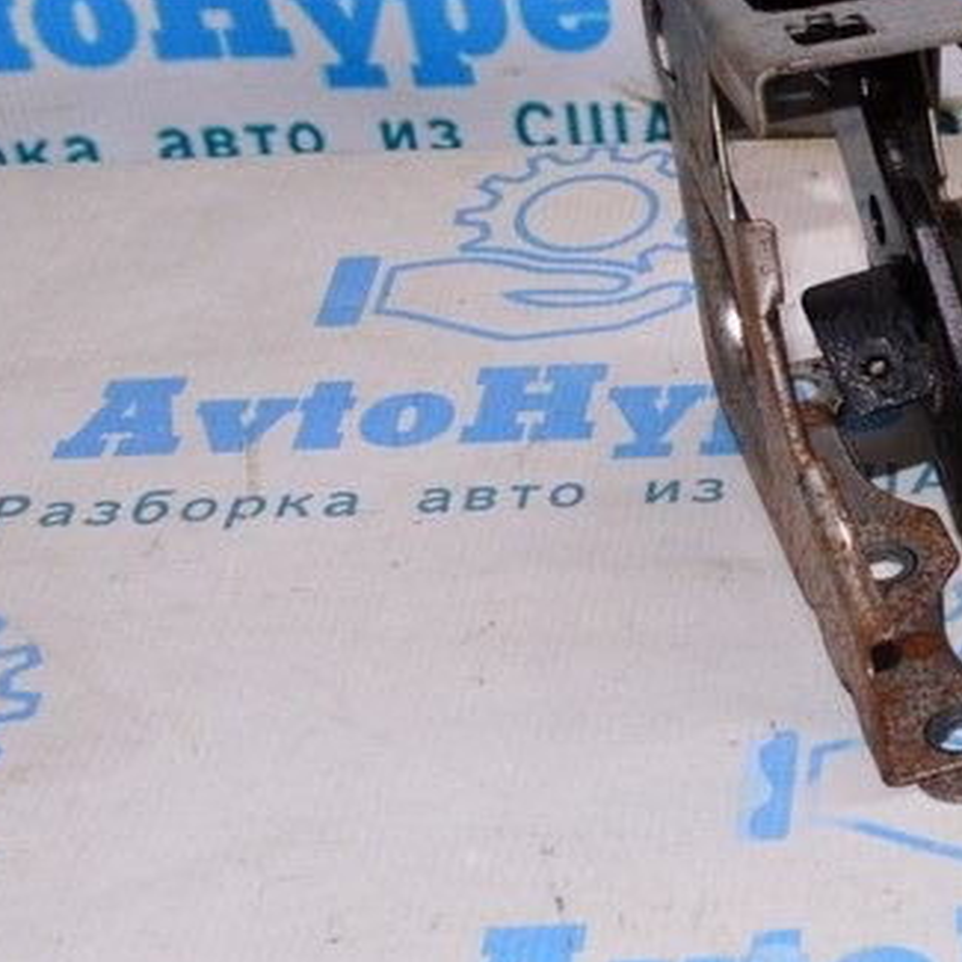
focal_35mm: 84
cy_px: 564
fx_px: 2652
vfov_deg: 20.5
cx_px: 1332
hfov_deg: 18.7
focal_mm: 21
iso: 1600
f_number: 8
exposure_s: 1/160
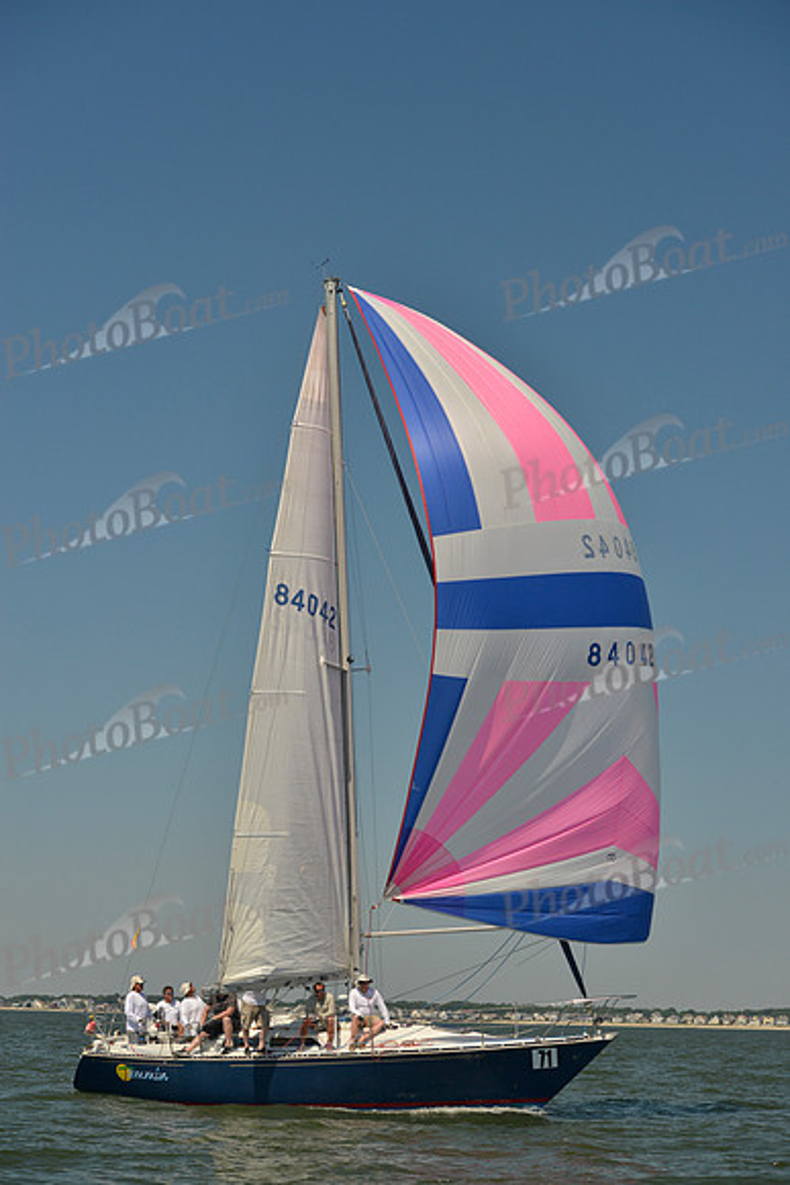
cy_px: 592
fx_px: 2303
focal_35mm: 70
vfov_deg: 28.8
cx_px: 395
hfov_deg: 19.5
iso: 200
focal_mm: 70
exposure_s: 1/800
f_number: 7.1
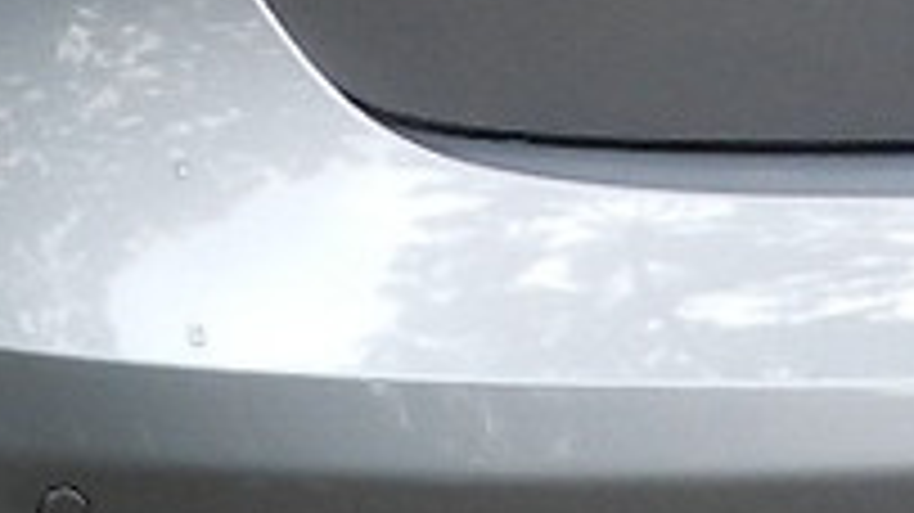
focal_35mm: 355
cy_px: -306
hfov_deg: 6.0
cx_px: -648
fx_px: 8600
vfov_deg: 3.4
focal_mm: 8.1
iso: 160
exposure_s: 1/30
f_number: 4.2
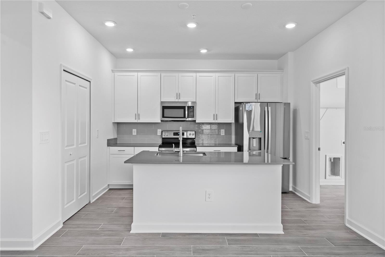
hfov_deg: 78.6
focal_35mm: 22
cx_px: 192
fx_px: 235
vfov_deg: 57.2
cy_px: 128
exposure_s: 1/2
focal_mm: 22
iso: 320
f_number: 7.1
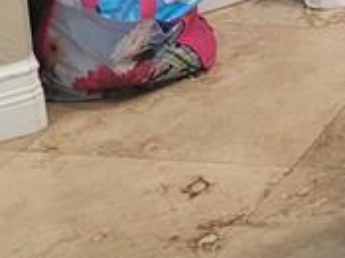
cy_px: -390
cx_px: 769
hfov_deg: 11.3
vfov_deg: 8.7
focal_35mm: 152
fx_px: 1514
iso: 160
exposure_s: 1/40
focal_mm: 5.4
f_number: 1.8
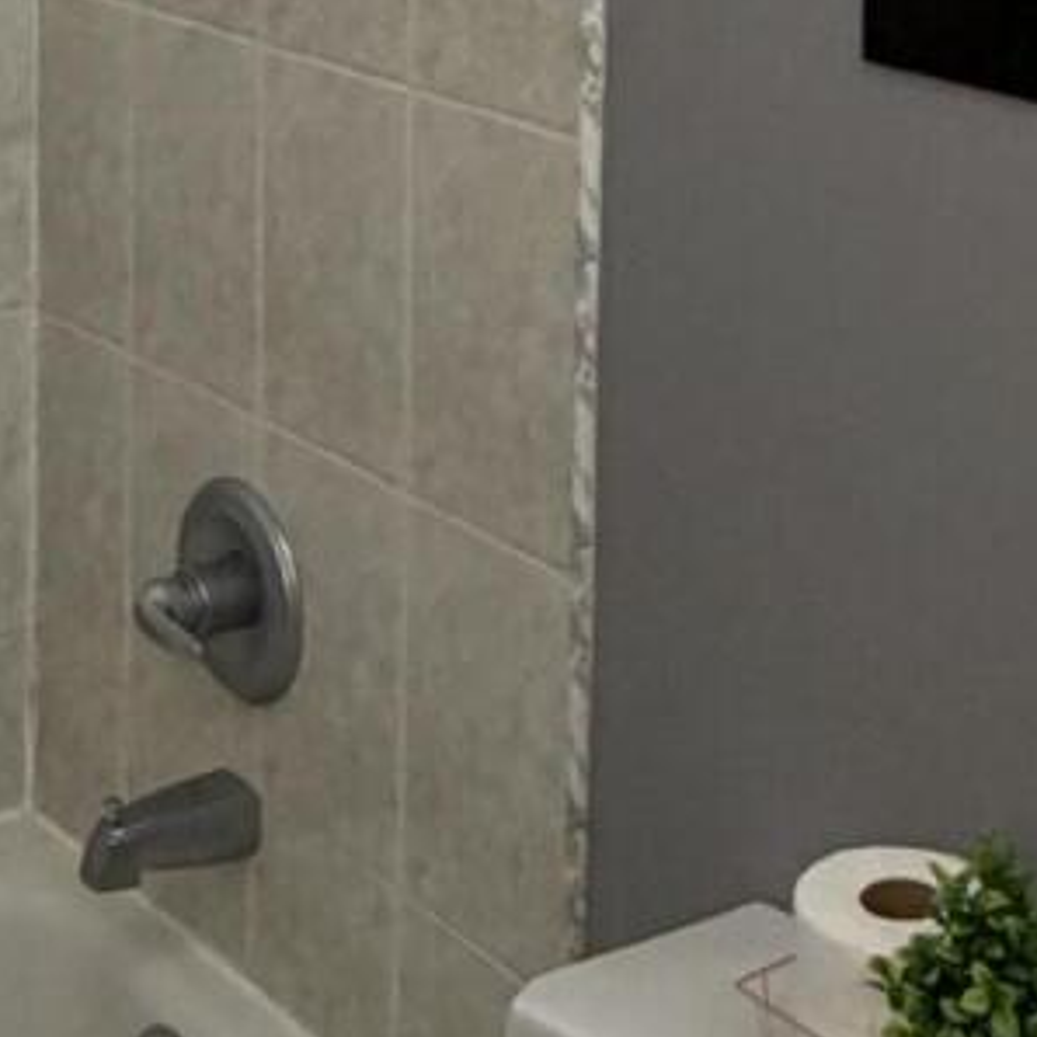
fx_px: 2813
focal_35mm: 83
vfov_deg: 19.3
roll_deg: -0.9
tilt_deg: -3.0
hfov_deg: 20.7
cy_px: -313
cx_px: 261
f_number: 2.2
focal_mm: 2.22
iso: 200
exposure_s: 1/120
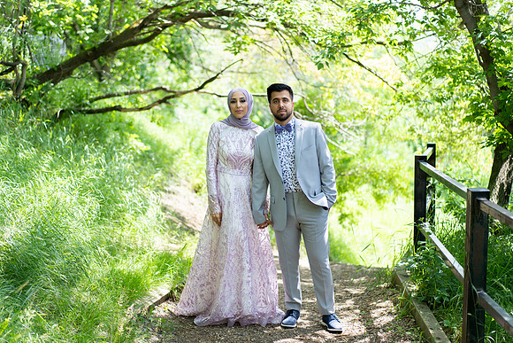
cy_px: 172
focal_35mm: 55
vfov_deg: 24.6
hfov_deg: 36.2
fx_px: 784
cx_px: 256
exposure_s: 1/800
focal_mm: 55
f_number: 1.8
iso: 100
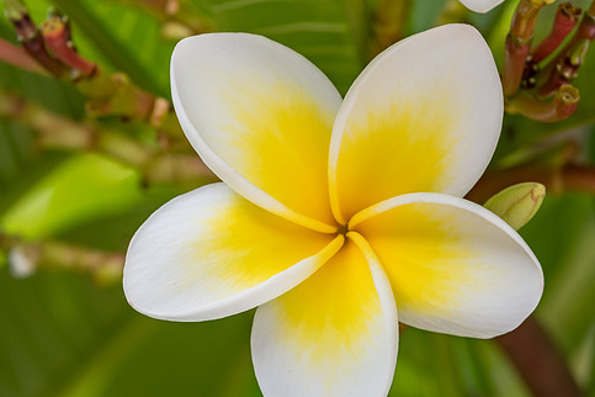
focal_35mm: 325
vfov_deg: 4.2
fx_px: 5371
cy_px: 222
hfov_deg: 6.3
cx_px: 332
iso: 400
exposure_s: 1/250
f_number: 11
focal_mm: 155
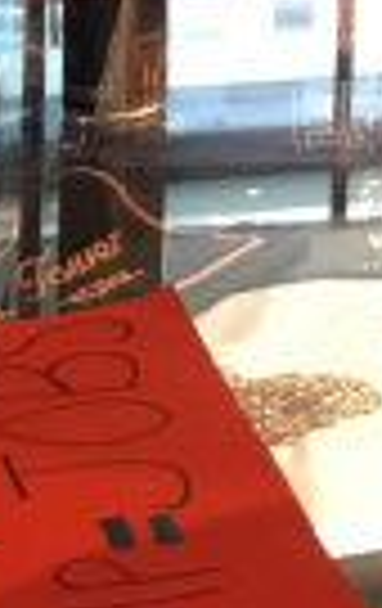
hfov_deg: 7.0
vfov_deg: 12.0
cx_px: 1310
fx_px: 2668
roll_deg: -1.4
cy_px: -477
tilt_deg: -2.7
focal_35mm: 161
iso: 80
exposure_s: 1/15
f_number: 2.2
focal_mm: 4.15
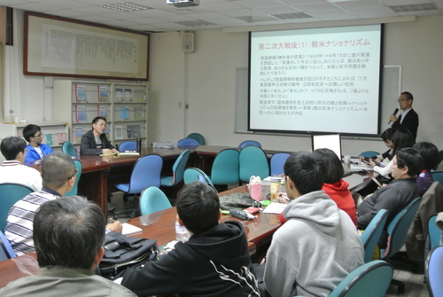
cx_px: 222
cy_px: 148
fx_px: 493
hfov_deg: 48.4
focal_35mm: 40
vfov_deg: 33.5
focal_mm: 15.1
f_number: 4.2
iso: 800
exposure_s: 1/20
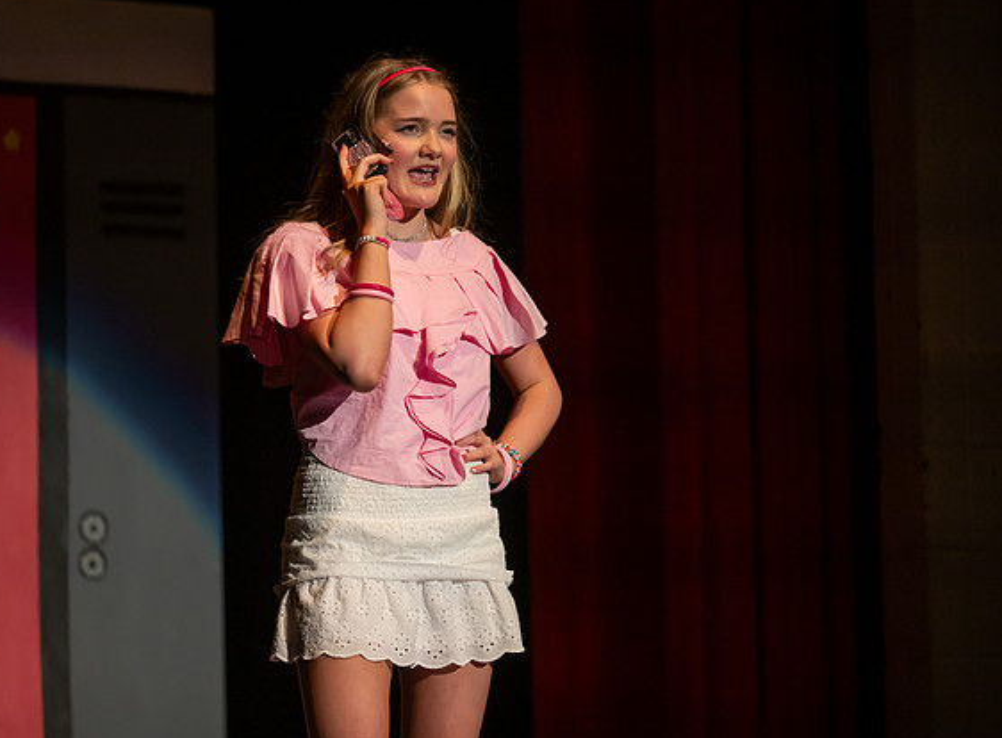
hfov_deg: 11.2
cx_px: 434
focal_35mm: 177
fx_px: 5091
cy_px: 373
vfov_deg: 8.3
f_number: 2.8
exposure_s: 1/320
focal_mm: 160
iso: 1100
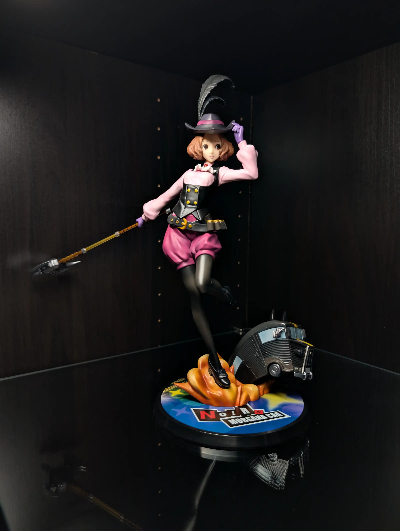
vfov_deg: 71.5
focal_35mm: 24
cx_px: 200
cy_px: 266
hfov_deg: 56.9
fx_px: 369
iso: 45
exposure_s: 1/20.9
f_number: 1.68
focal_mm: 6.9
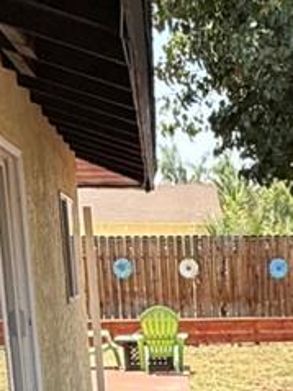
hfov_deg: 16.0
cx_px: 367
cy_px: 545
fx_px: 994
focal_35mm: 88
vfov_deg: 19.9
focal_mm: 2.22
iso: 50
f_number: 2.2
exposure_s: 1/770
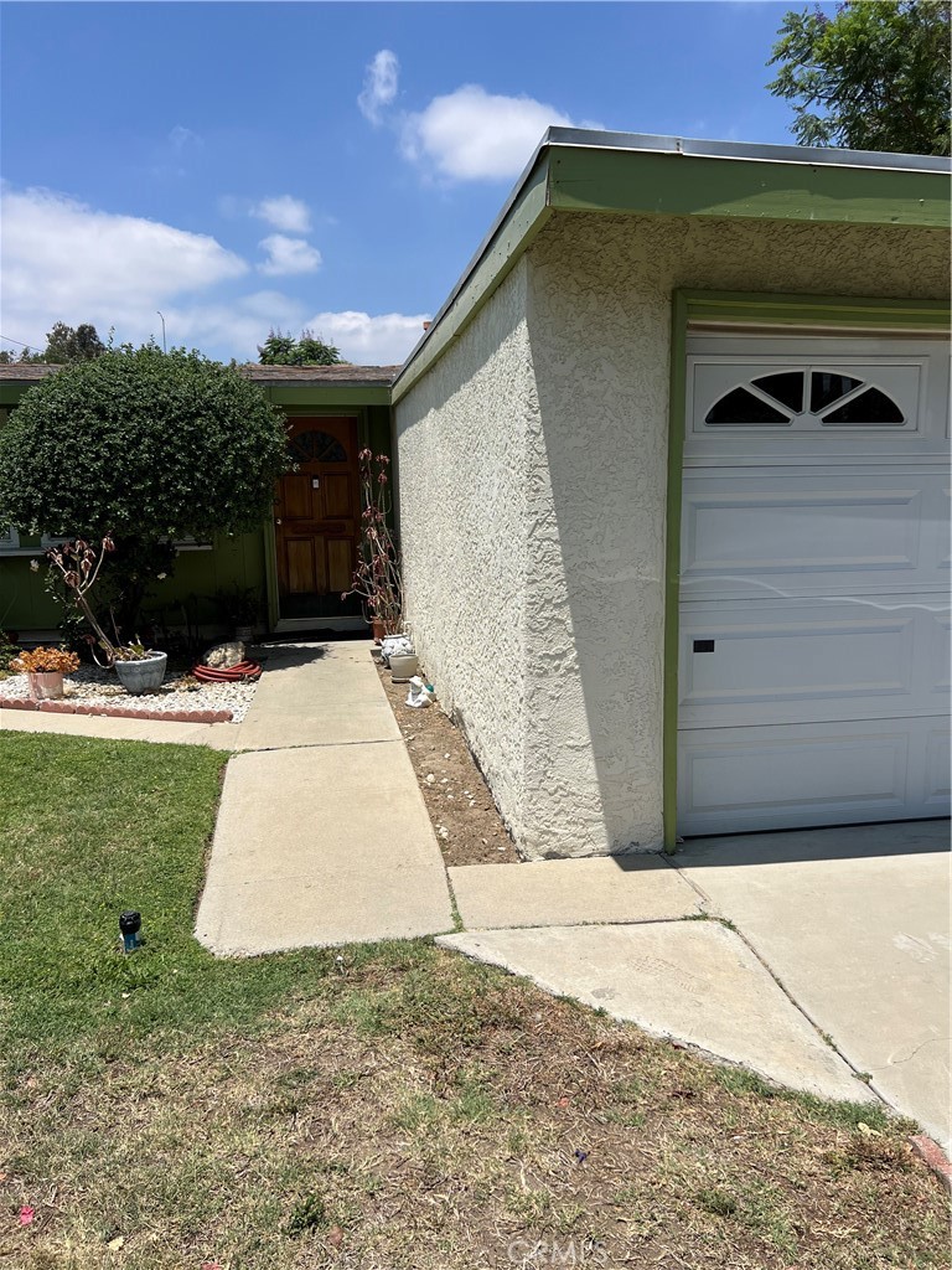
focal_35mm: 26
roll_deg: +0.9
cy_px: 635
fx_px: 953
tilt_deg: -6.8
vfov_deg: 67.3
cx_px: 476
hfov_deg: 53.1
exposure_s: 1/6993
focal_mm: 5.7
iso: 50
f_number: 1.5
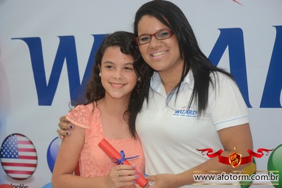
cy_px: 94
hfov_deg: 19.5
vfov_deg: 13.0
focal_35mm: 105
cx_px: 141
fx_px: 822
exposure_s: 1/80
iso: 1600
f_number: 5.3
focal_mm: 70
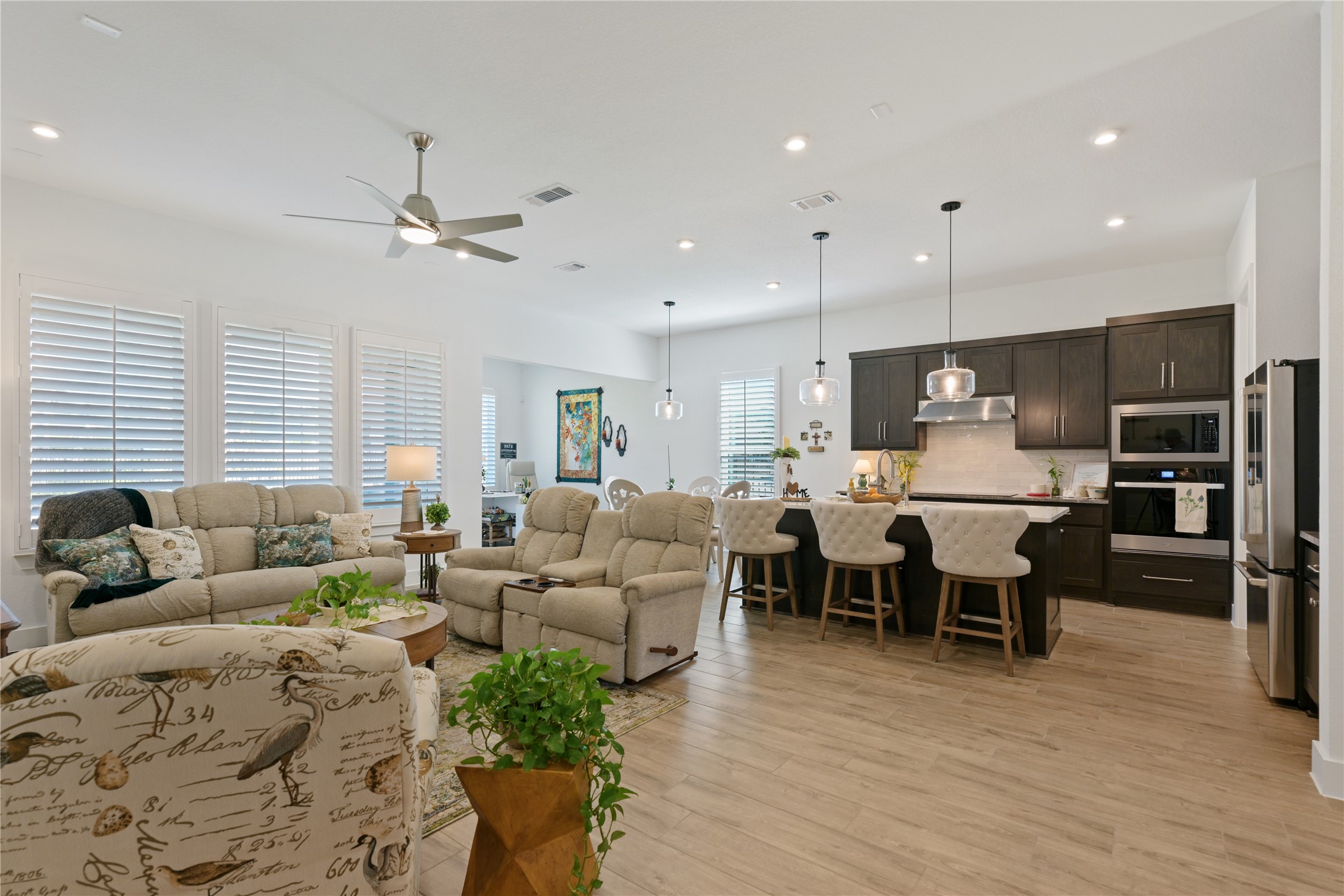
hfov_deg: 96.7
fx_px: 597
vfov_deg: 73.7
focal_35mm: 16
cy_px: 448
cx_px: 672
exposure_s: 1/8
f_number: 8
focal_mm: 16
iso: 400
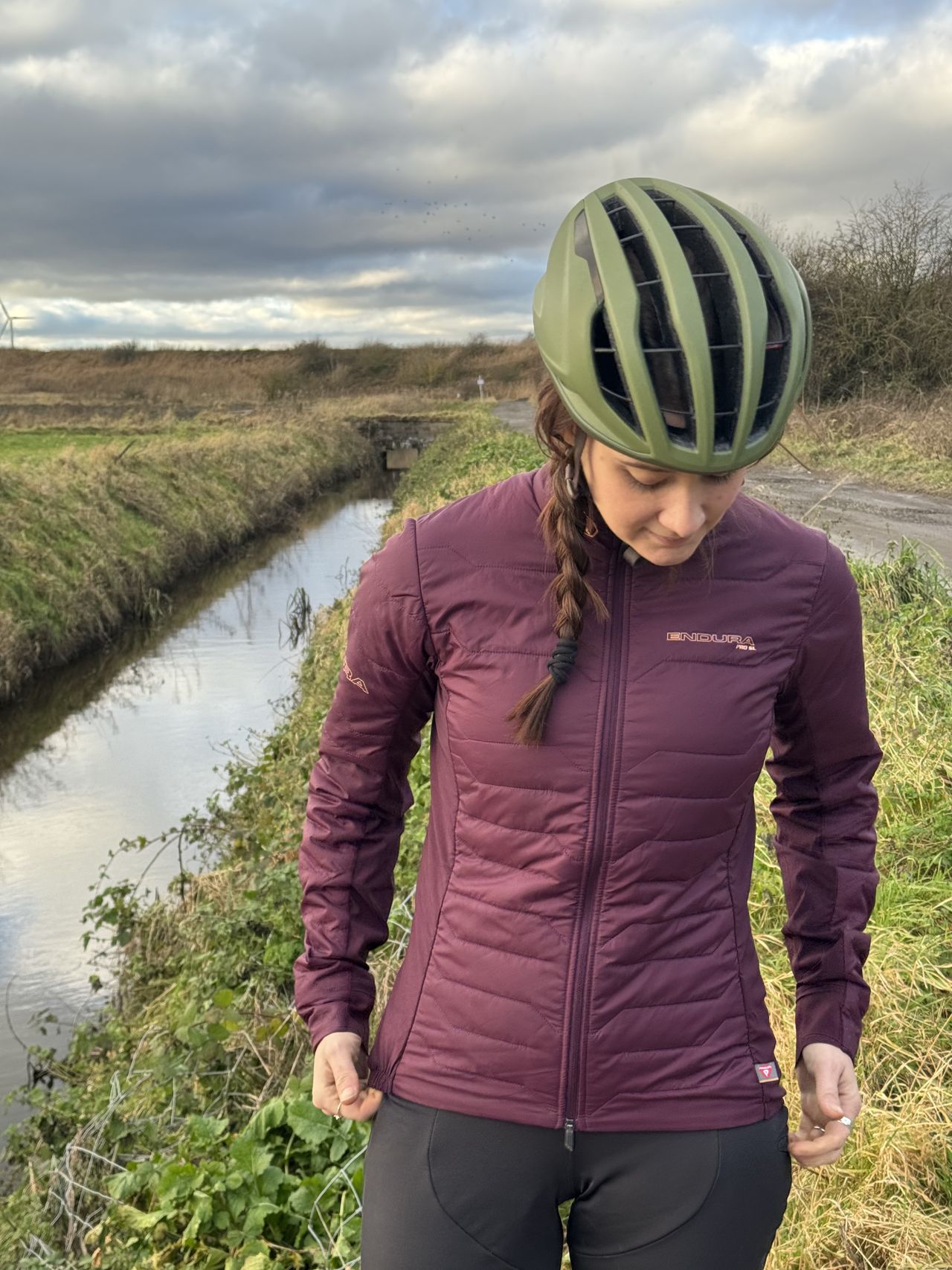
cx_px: 476
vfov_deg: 39.7
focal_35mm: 48
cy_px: 635
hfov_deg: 30.3
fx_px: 1760
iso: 64
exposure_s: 1/477
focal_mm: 6.86
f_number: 1.78
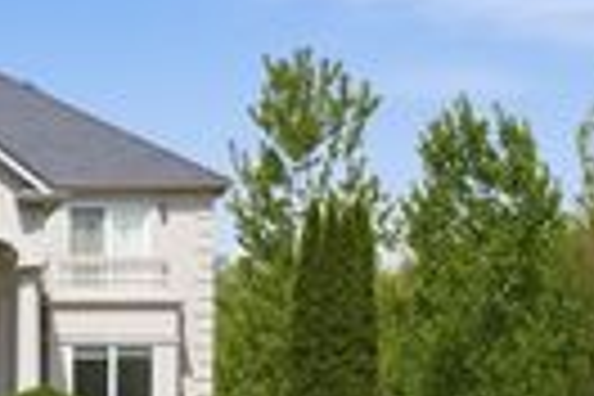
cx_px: -333
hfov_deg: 19.2
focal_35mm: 91
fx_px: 1501
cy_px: 376
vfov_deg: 14.8
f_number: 10
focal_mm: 24
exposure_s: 1/160
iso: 80
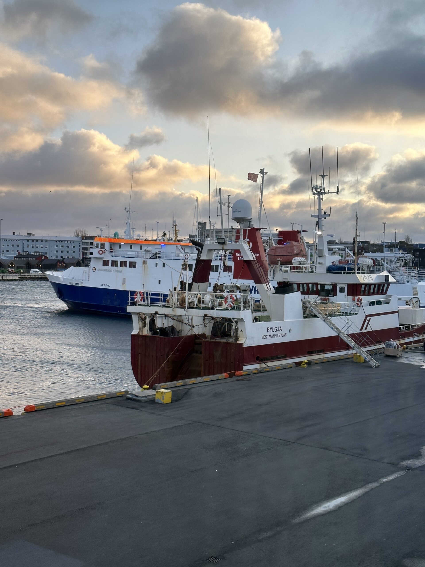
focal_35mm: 48
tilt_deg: -2.2
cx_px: 212
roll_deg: -2.8
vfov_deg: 39.7
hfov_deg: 30.3
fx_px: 786
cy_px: 284
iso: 64
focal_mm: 6.86
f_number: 1.78
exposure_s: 1/604
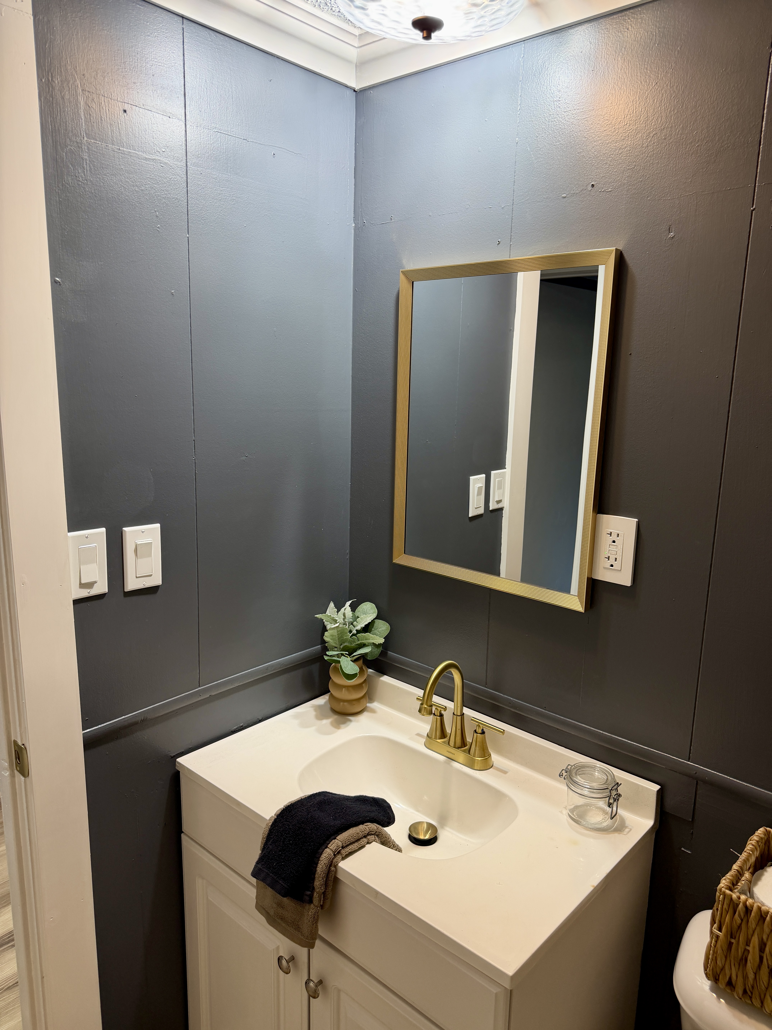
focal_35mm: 24
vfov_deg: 71.6
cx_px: 386
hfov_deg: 56.8
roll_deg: -1.7
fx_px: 714
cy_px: 515
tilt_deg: -11.1
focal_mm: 6.76
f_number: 1.78
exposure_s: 1/60
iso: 125
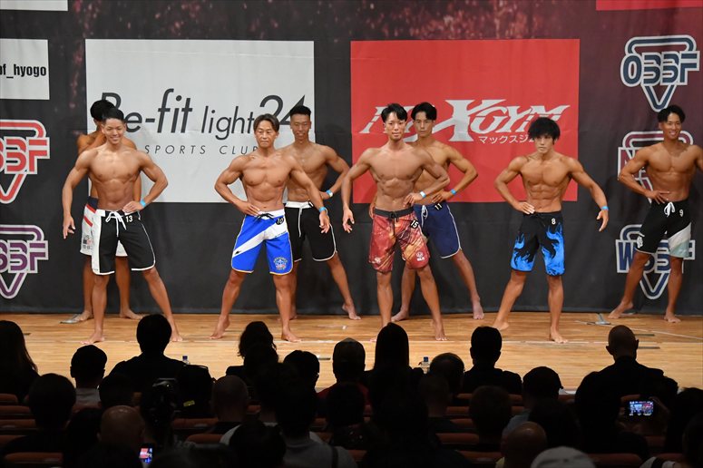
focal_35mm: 150
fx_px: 2928
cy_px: 234
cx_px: 352
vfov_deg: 9.1
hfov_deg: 13.7
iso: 8000
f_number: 5.6
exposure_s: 1/400
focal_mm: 100
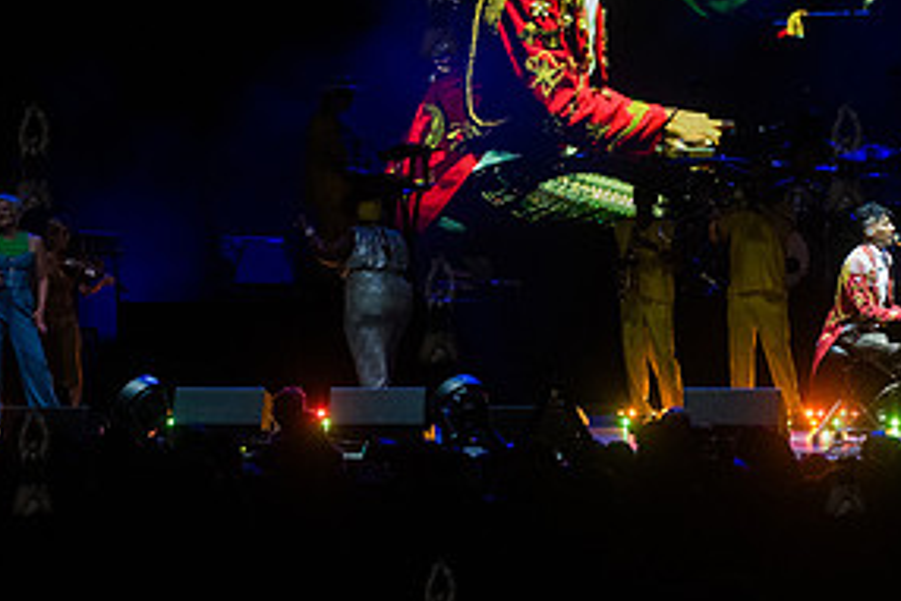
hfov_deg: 12.6
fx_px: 4081
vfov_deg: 8.4
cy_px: 307
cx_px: 438
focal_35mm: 163
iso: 6400
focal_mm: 80
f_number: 4.5
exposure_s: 1/2500
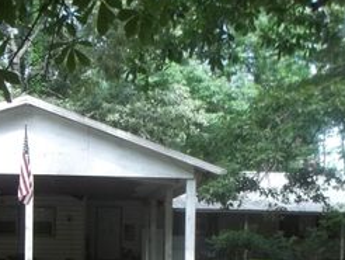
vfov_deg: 21.3
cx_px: 174
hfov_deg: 28.9
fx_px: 668
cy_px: 256
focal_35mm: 67
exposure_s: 1/60
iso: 64
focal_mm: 5.9
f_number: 3.3
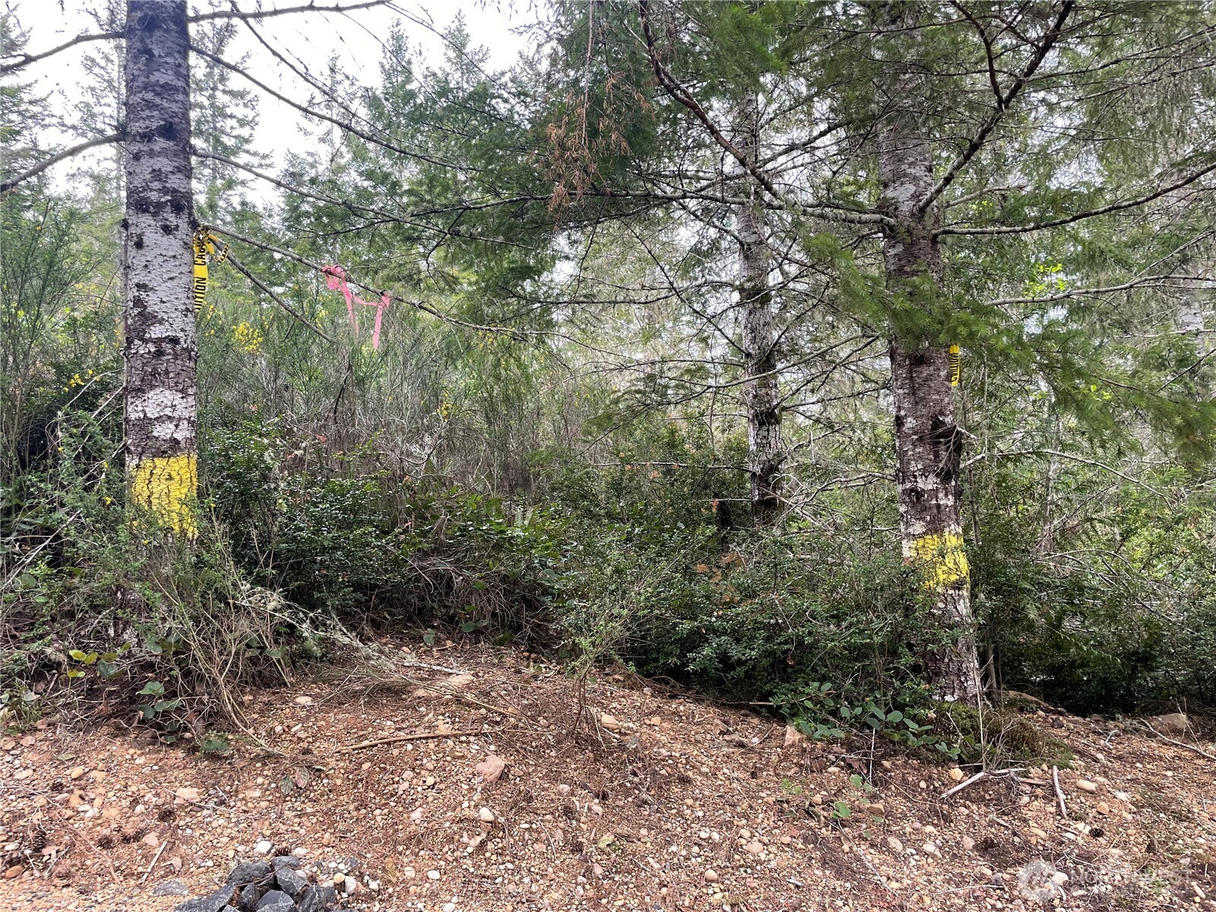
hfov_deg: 67.3
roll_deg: +3.1
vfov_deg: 53.1
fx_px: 913
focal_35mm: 26
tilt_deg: +5.5
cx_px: 608
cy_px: 456
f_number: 1.6
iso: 50
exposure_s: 1/121
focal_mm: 4.2
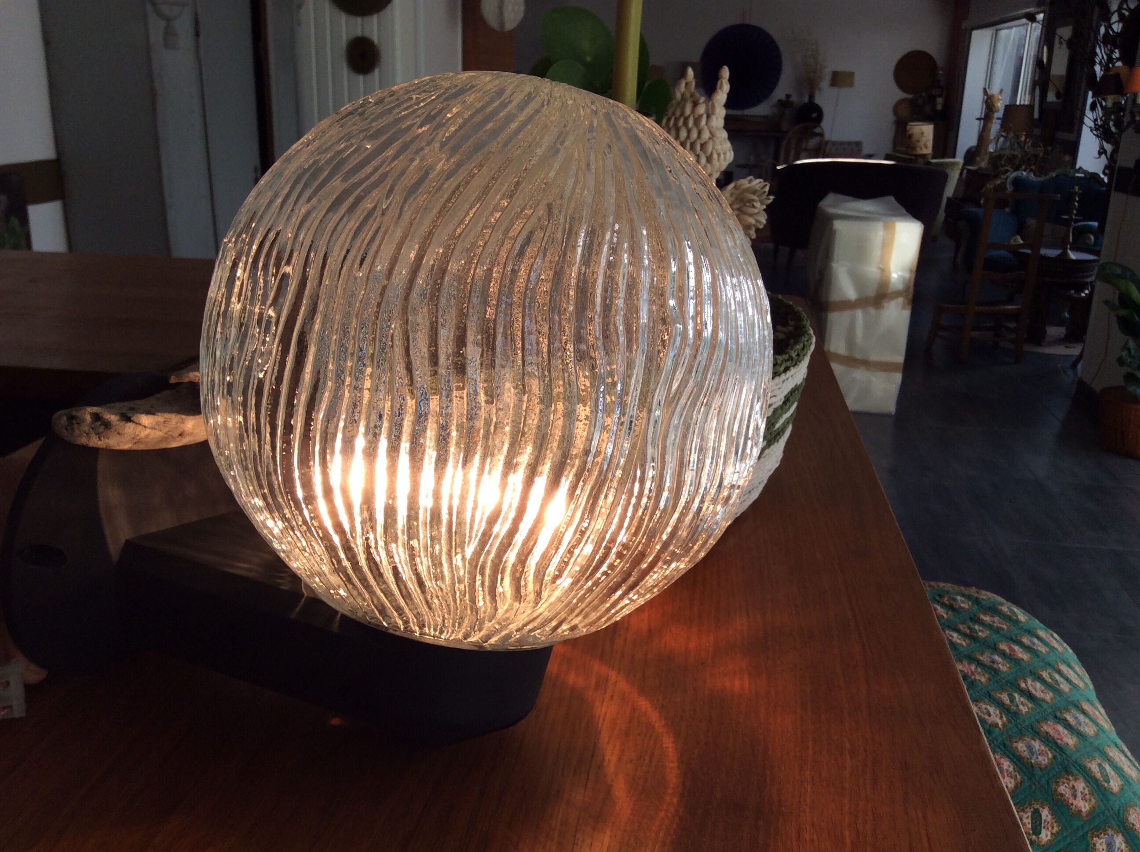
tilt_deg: -18.9
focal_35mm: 32
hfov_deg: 56.9
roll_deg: +0.3
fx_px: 1052
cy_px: 426
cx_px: 570
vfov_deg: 44.1
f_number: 2.4
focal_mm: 3.3
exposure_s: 1/209
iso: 32
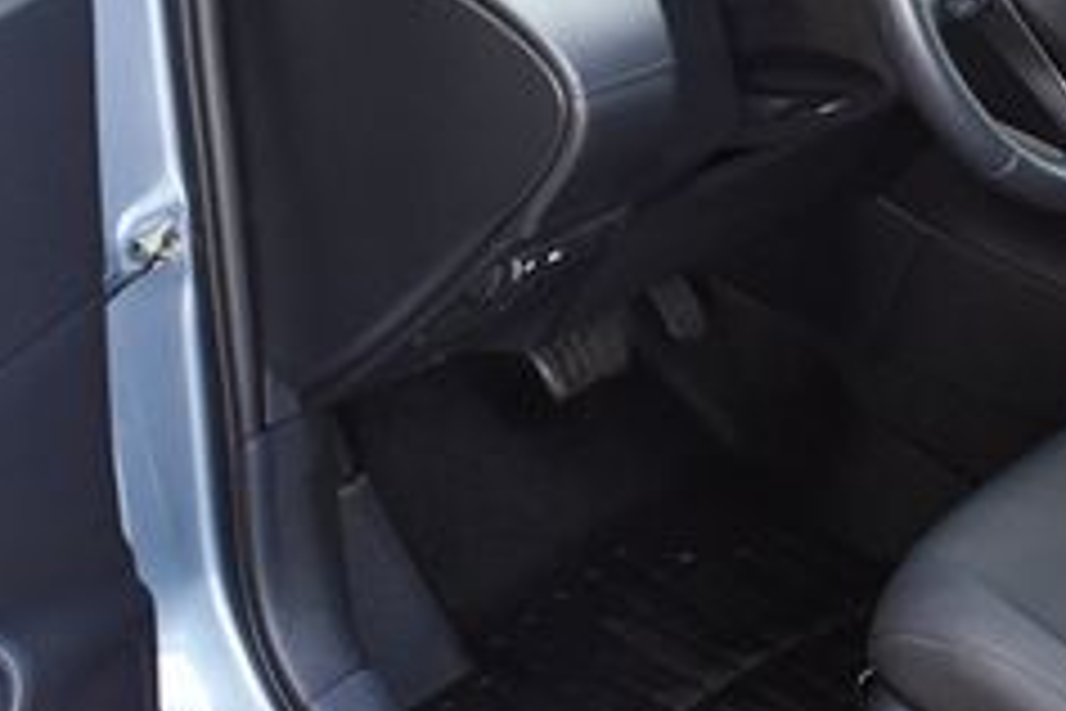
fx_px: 2161
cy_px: 155
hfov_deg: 27.4
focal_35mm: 73
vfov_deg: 18.5
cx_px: 769
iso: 800
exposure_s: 1/200
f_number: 3.5
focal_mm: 18
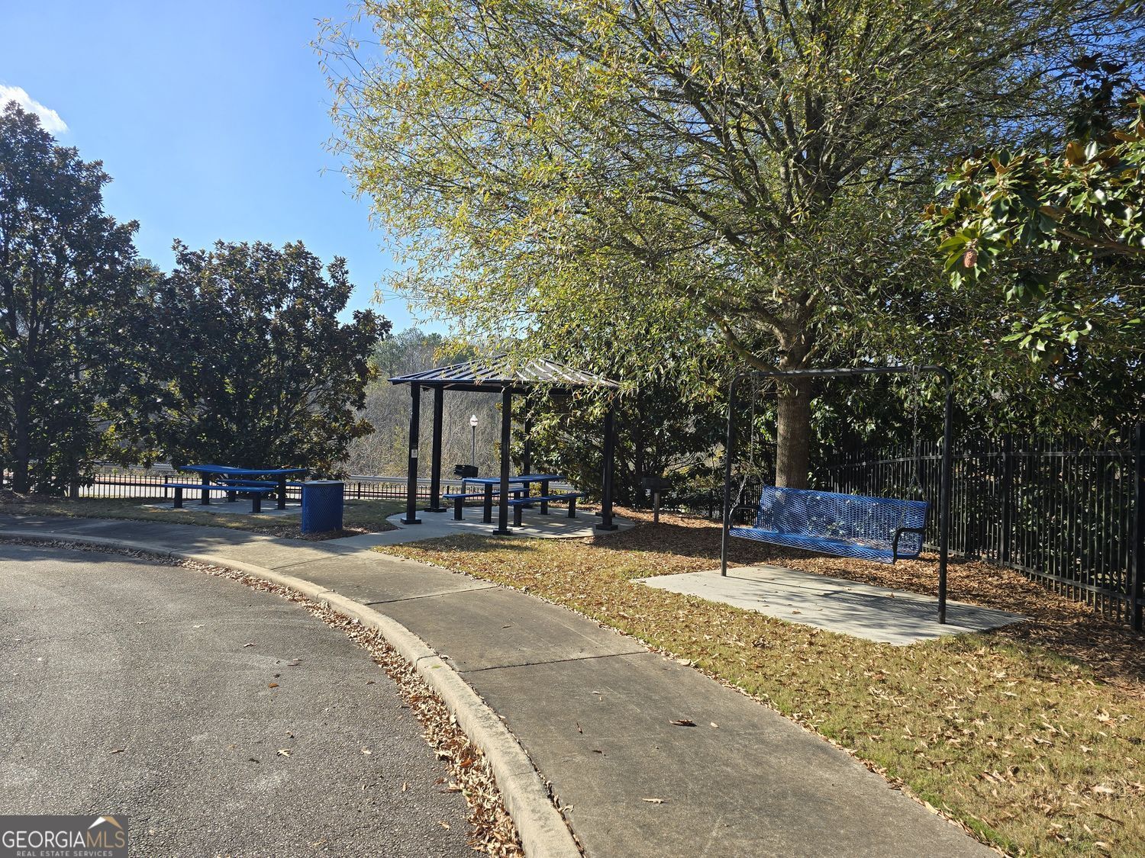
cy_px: 429
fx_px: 761
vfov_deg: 58.9
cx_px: 572
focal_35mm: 23
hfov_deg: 73.9
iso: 12
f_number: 1.7
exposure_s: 1/640
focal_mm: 6.3
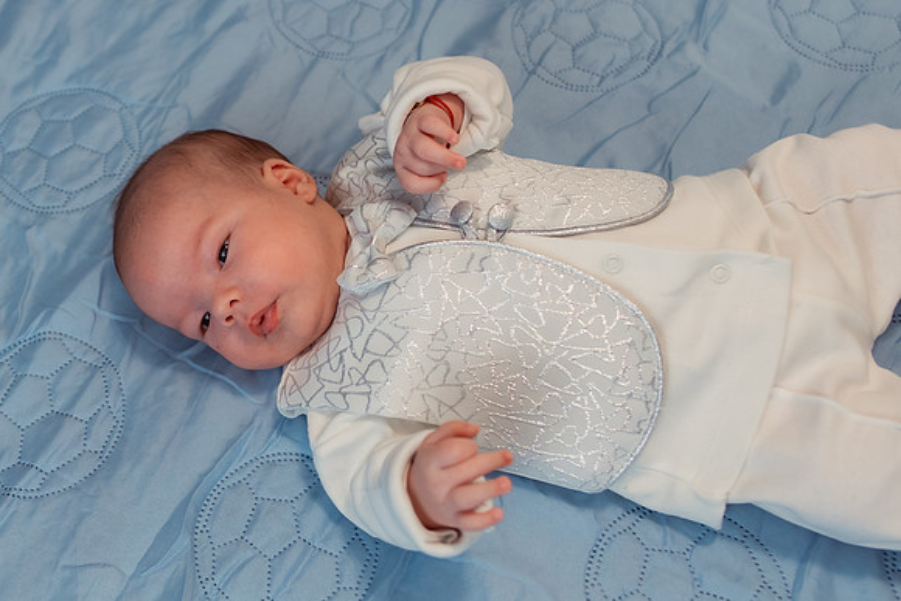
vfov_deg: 26.5
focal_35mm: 51
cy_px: 256
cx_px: 245
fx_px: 1276
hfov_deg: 38.1
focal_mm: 35
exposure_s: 1/250
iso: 1600
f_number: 3.5
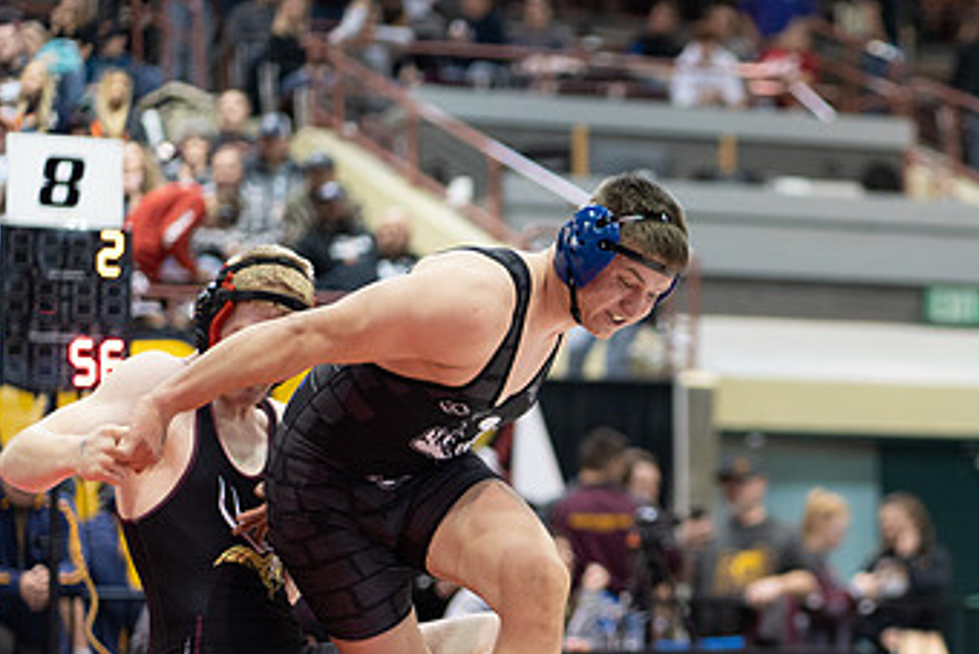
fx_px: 3945
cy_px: 485
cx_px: 821
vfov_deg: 9.5
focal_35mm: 145
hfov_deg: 14.1
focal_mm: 85
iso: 2000
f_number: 1.8
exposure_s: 1/500
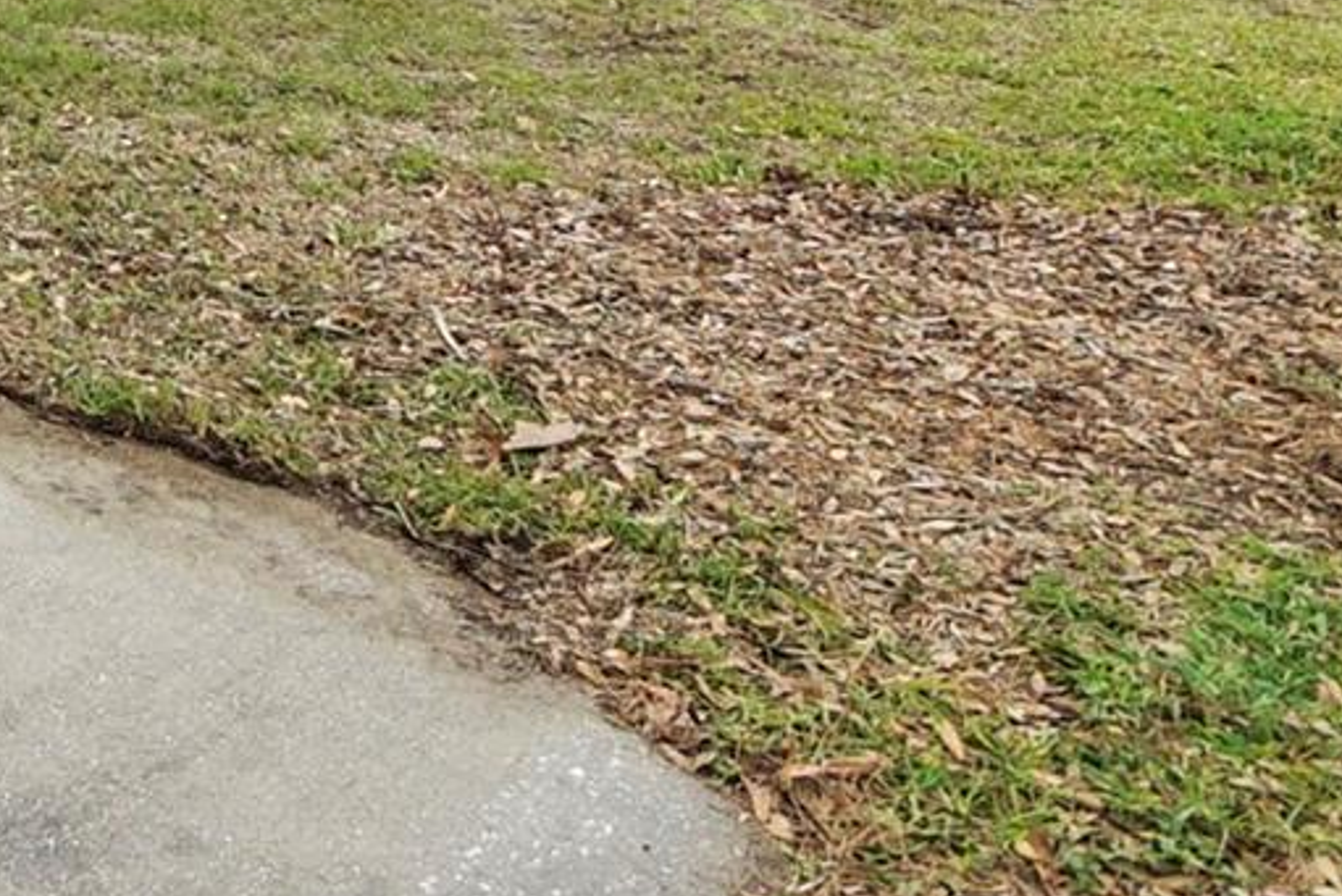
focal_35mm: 47
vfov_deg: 25.2
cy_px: -238
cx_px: -436
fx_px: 1752
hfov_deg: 31.4
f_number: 5
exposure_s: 1/2000
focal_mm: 10
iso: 500
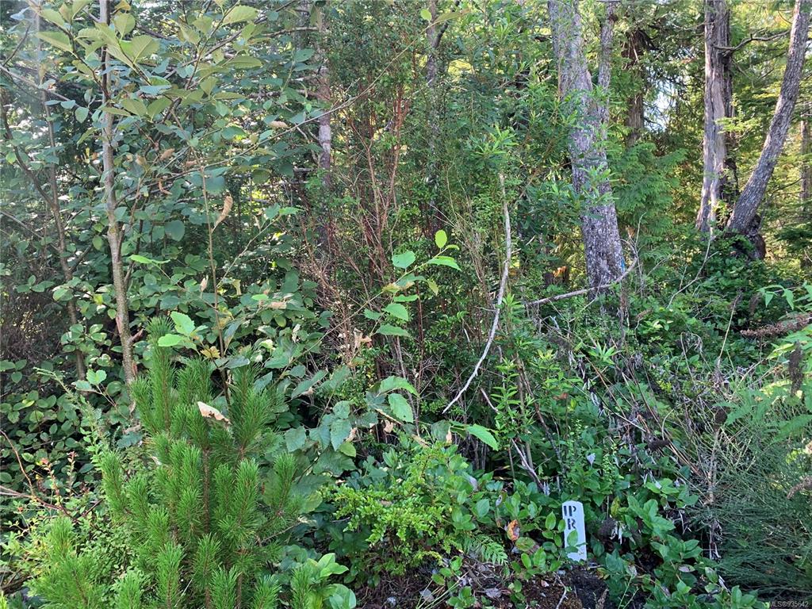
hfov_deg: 67.3
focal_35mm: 26
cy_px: 304
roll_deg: +1.3
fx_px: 610
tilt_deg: -3.6
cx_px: 406
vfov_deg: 53.1
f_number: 1.8
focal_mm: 4.25
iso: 80
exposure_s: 1/121
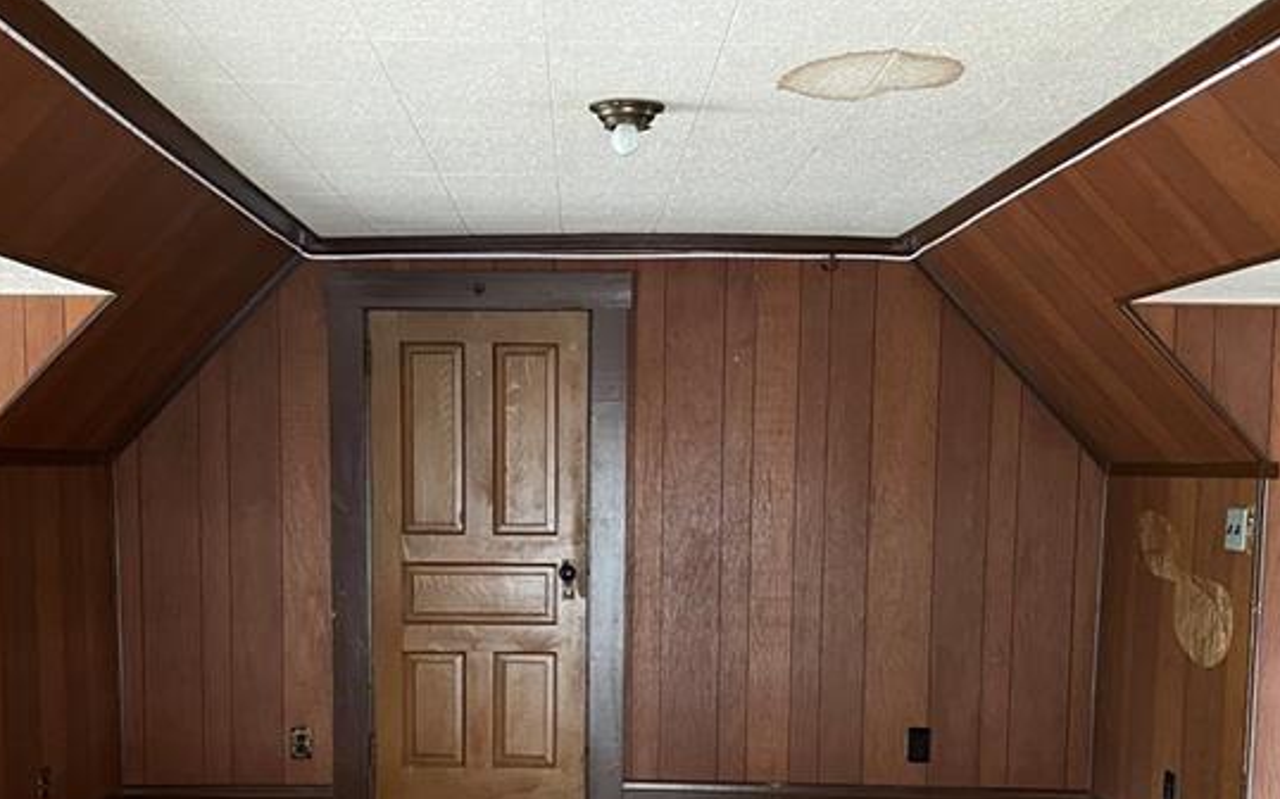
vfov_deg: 30.6
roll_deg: +0.6
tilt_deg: -5.7
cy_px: 623
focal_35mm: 41
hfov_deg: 48.1
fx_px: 1430
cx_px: 561
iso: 500
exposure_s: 1/45
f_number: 1.6
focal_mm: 4.2
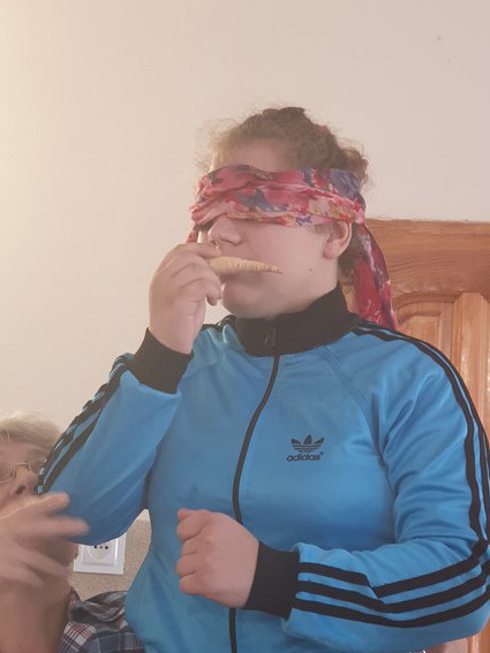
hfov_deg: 26.5
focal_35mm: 55
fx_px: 1038
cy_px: 310
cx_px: 239
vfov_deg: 34.9
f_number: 2.4
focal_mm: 6
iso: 160
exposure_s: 1/18
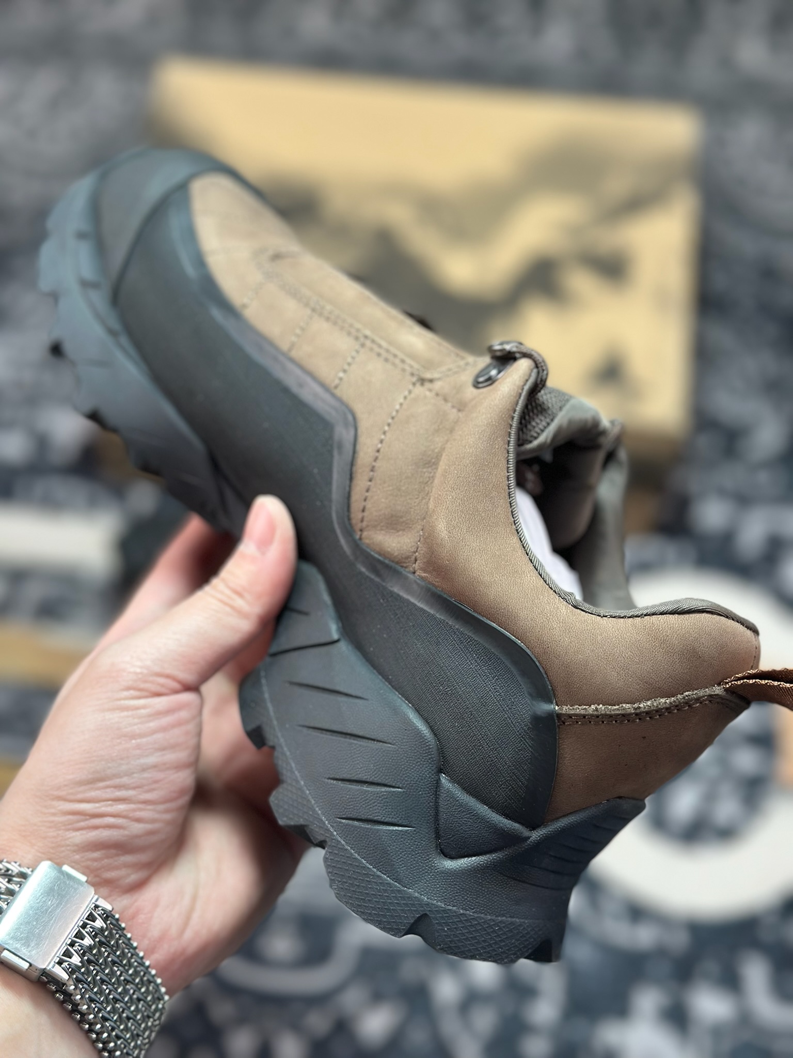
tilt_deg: -56.4
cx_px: 396
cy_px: 529
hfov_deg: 30.3
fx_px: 1466
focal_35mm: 48
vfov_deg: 39.7
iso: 80
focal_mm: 6.86
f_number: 1.78
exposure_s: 1/349
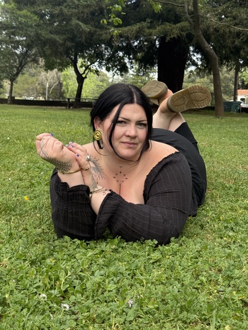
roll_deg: -2.3
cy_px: 165
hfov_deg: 30.3
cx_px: 124
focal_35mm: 48
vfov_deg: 39.7
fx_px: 459
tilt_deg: -6.9
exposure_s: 1/1754
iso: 100
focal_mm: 6.76
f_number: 1.78
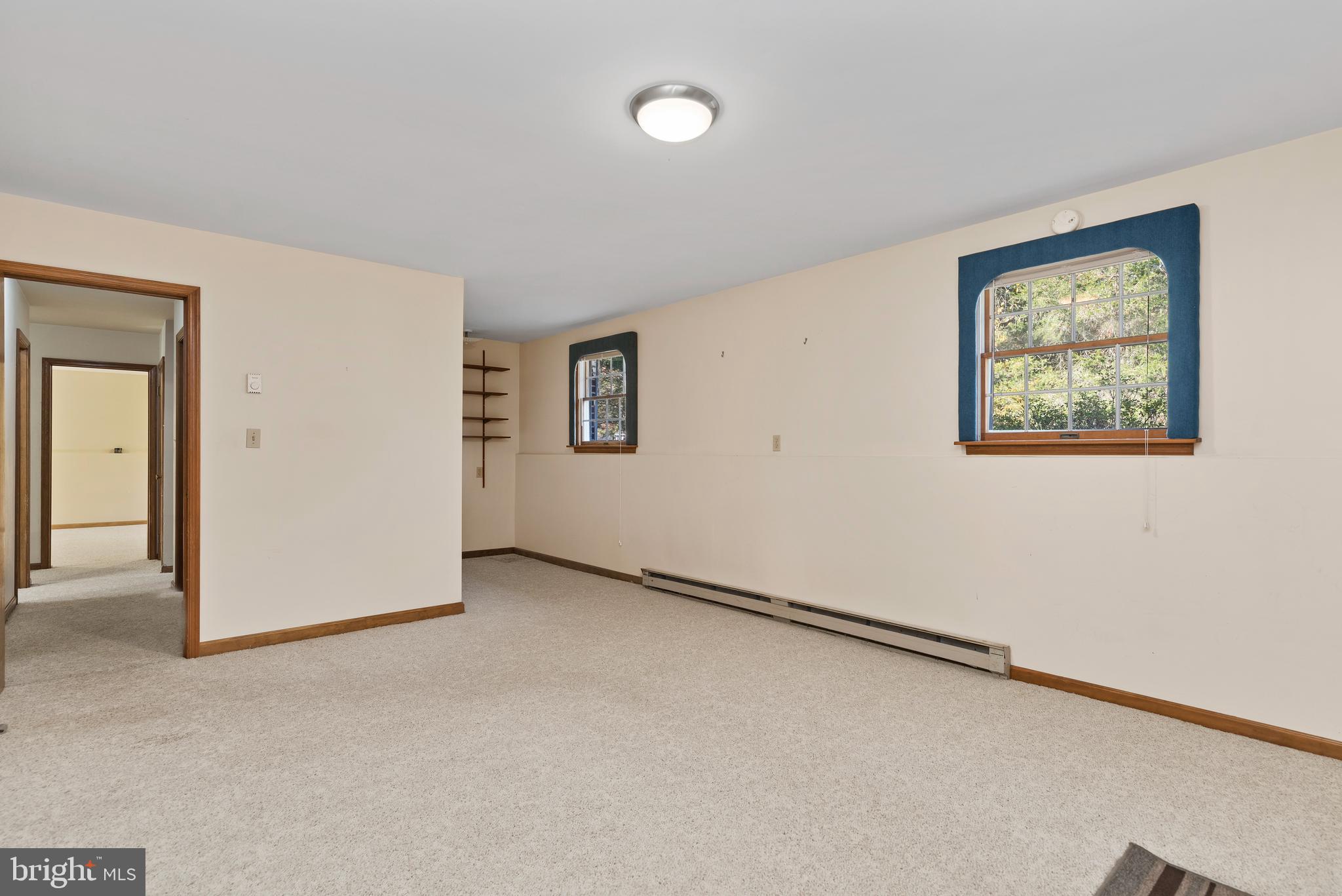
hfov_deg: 93.3
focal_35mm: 17
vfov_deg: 70.5
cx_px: 671
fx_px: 634
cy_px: 448
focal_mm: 17
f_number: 6.3
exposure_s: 1/2.5
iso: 400
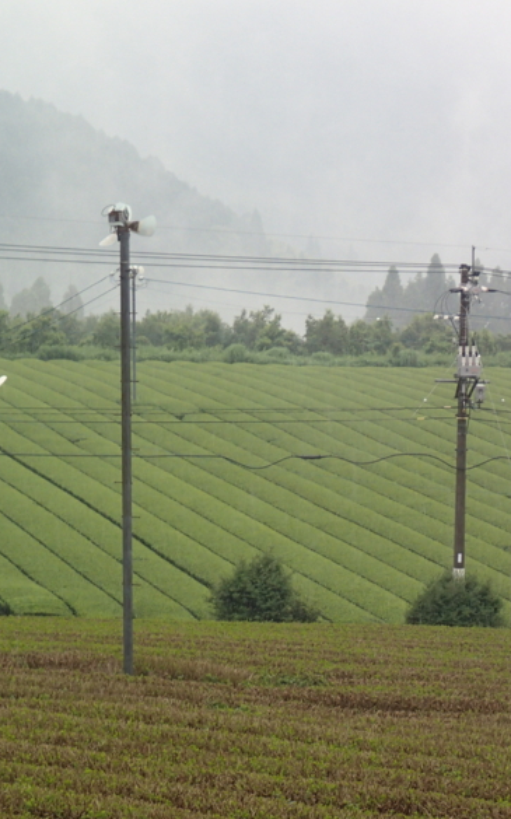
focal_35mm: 132
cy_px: 410
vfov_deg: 15.8
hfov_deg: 9.9
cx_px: 321
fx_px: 2945
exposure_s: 1/200
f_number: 4.7
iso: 160
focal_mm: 16.48
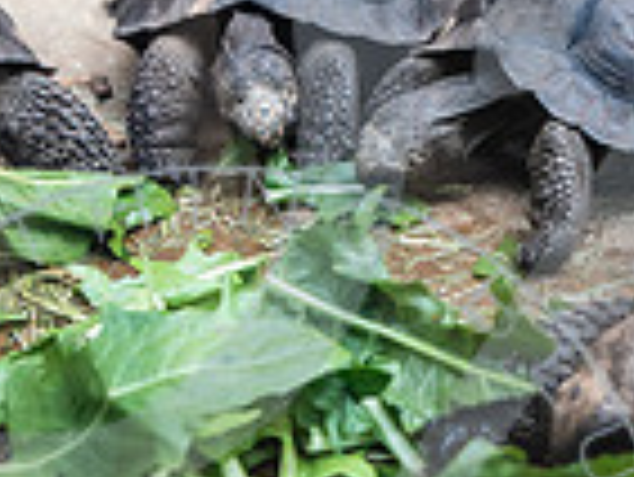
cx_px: 441
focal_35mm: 95
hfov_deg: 20.5
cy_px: 250
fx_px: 1741
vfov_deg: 15.6
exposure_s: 1/250
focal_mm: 24
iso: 640
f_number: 2.8
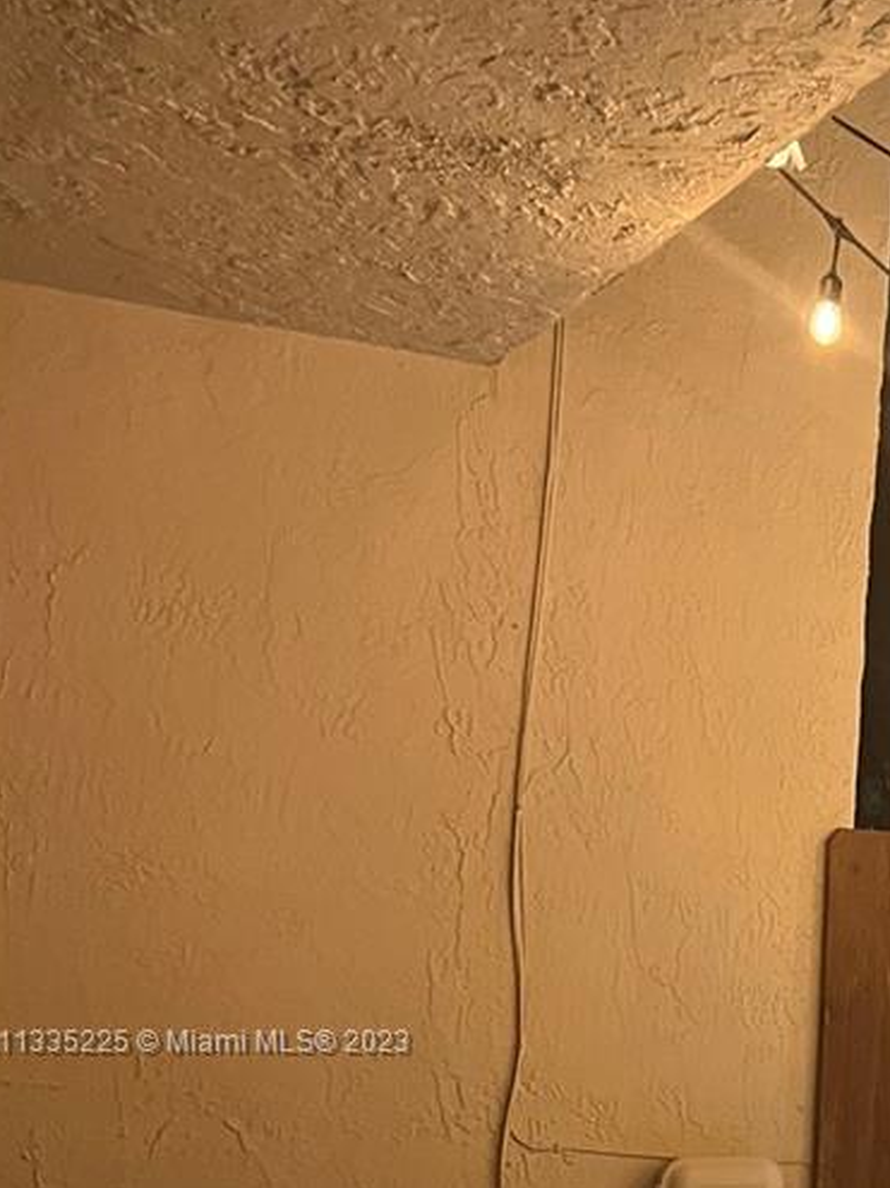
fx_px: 2161
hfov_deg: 21.7
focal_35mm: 63
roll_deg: -3.8
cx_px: 1051
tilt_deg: -4.5
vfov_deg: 29.6
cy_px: 1044
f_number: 1.5
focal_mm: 5.7
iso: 500
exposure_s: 1/40
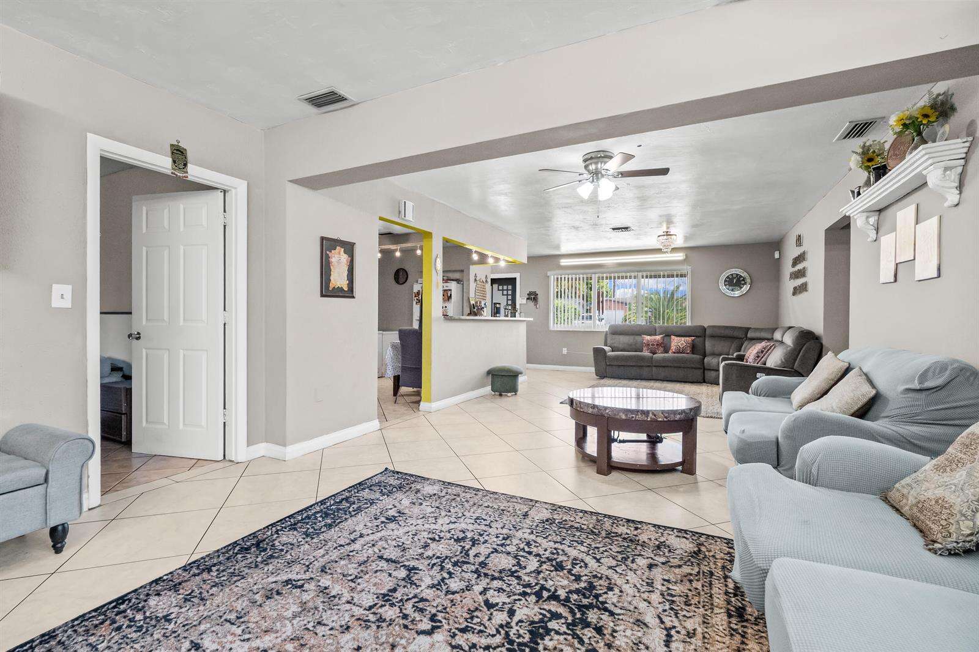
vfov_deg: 73.7
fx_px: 435
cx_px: 490
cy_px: 326
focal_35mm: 16
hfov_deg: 96.7
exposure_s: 1/125
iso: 10000
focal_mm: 16
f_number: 9
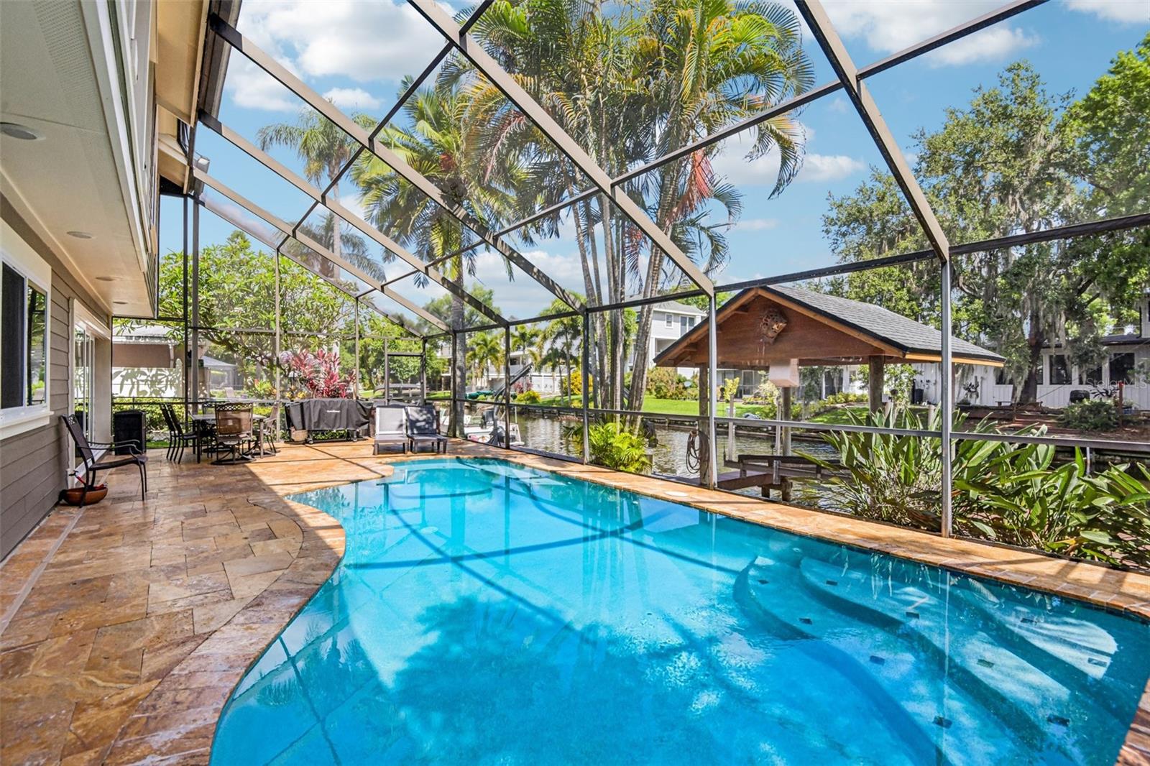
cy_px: 383
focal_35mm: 16
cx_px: 575
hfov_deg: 96.7
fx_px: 511
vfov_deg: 73.7
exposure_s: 1/640
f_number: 8
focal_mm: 16
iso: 400
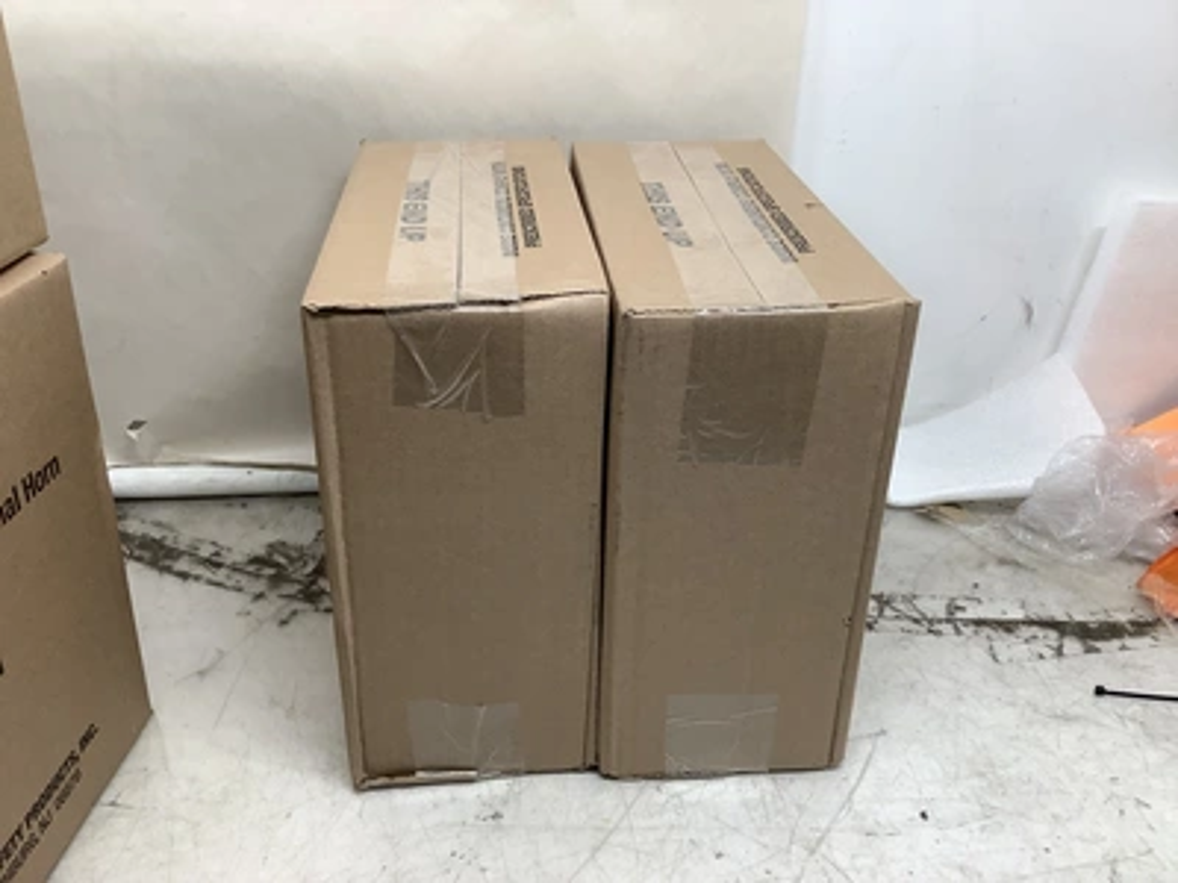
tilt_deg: -28.0
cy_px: 442
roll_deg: -1.1
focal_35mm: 31
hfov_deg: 58.4
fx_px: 1055
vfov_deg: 45.4
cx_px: 589
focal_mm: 3.3
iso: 50
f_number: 2.4
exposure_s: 1/60
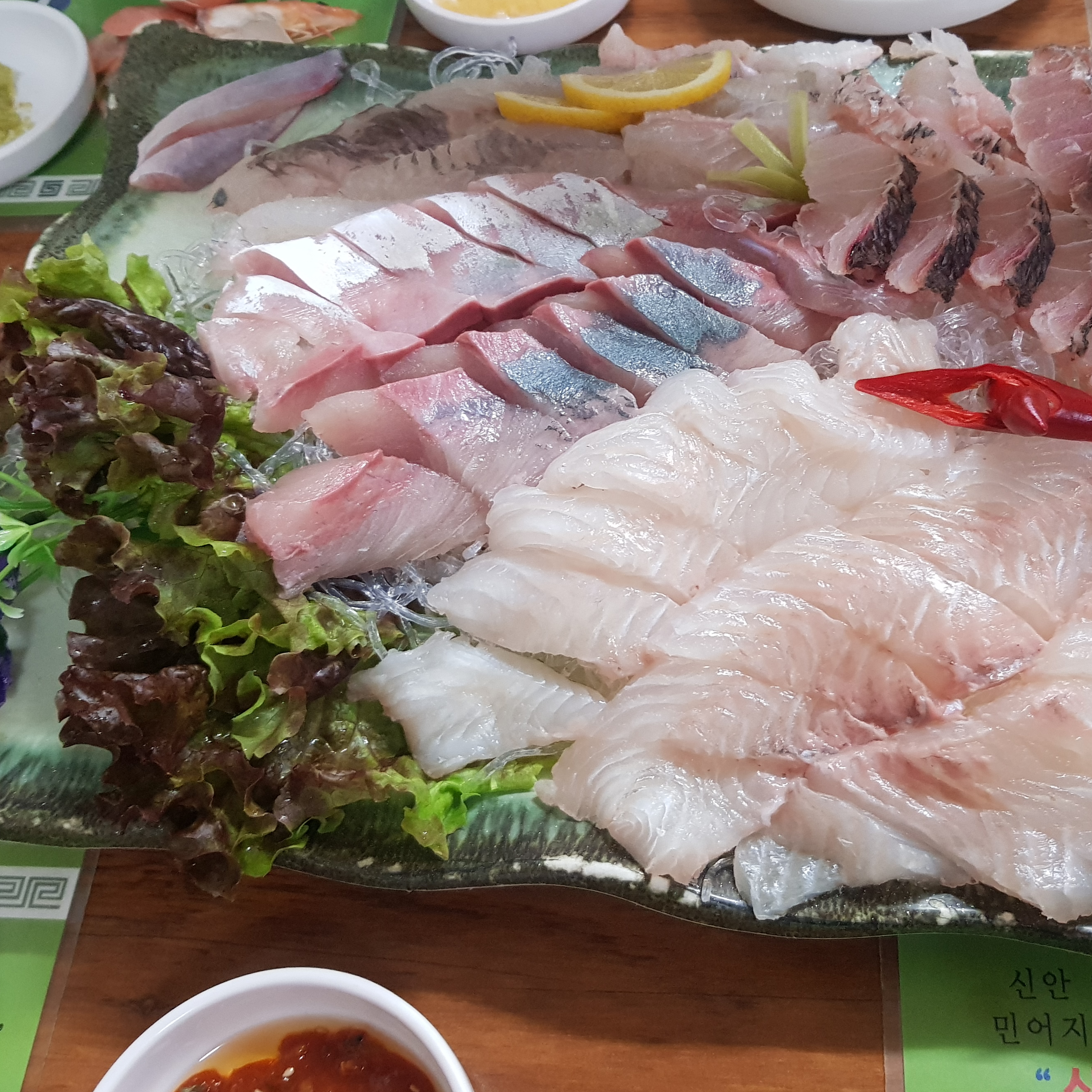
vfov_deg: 47.2
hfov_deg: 46.9
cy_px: 505
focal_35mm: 35
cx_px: 672
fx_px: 1249
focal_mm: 4.3
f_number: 1.7
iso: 320
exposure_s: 1/60
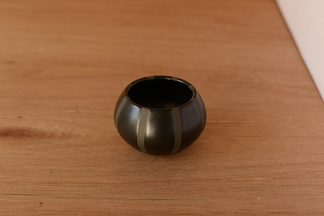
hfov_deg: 39.6
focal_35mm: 50
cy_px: 108
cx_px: 162
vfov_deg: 27.0
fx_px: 450
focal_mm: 50
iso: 500
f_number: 5
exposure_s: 1/100
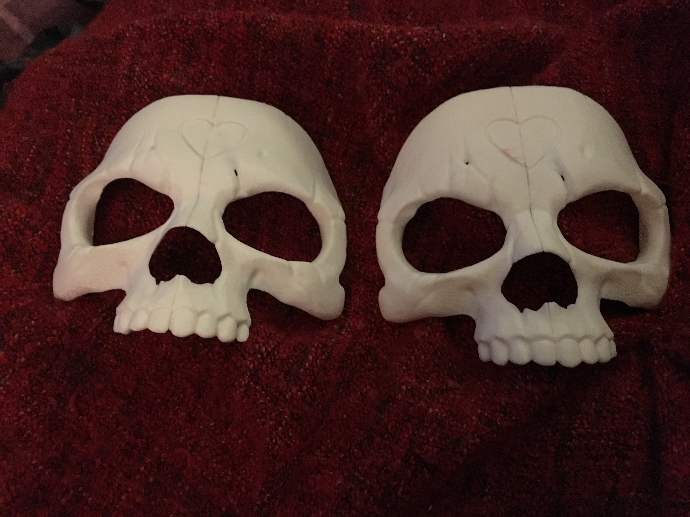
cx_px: 345
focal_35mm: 29
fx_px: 578
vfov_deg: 48.2
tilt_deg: -61.9
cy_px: 258
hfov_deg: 61.7
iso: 640
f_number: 2.2
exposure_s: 1/15
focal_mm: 4.15
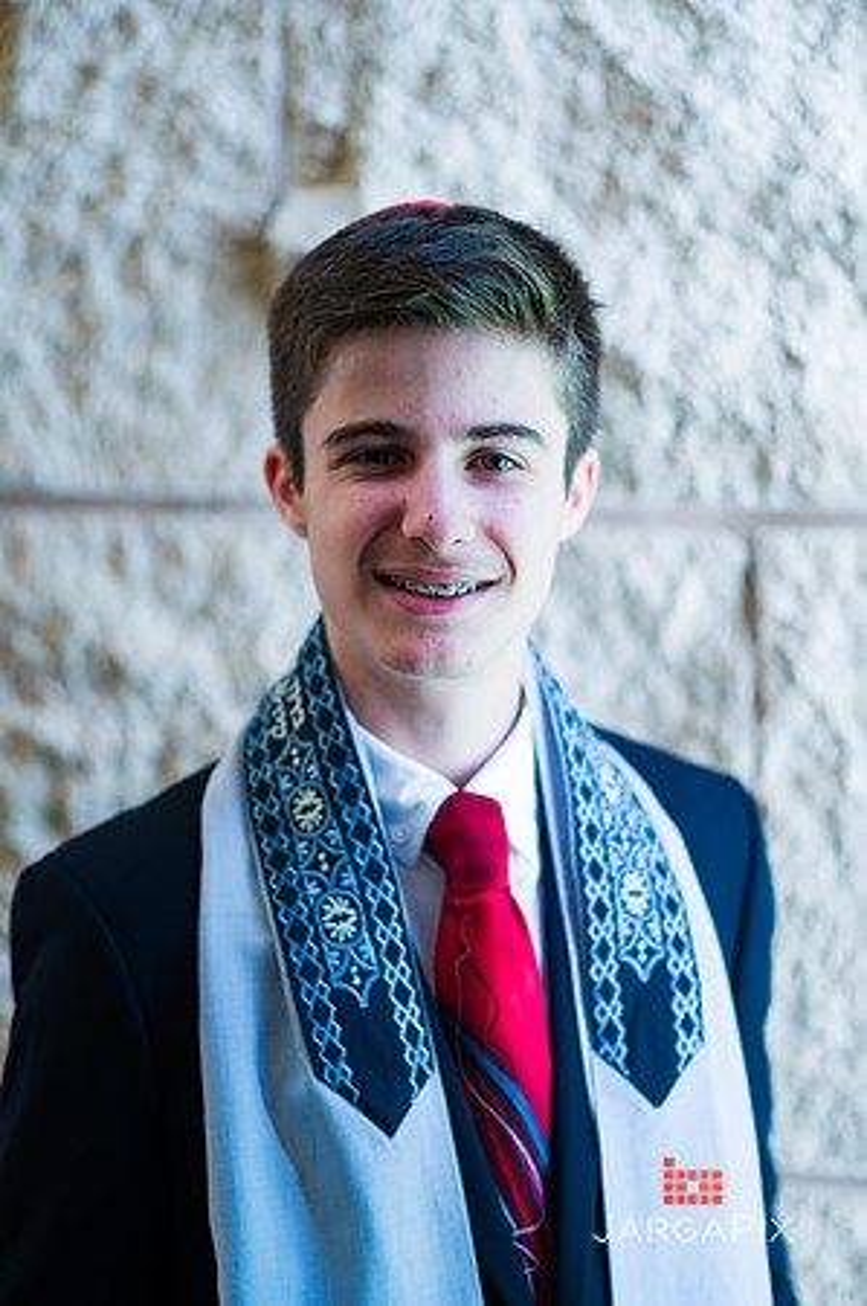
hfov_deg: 16.0
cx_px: 434
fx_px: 3077
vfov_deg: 23.9
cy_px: 653
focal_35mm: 85
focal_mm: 85
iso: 200
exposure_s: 1/125
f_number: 2
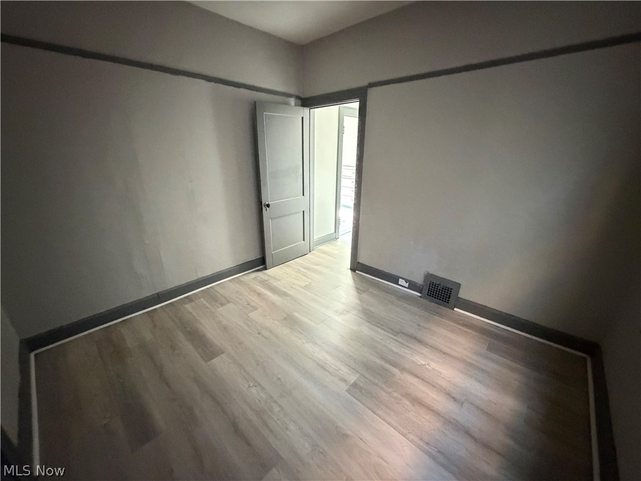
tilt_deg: -21.3
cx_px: 320
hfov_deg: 102.1
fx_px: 259
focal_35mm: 14
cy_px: 240
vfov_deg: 85.7
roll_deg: -0.8
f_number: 2.2
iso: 1600
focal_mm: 2.22
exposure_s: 1/35
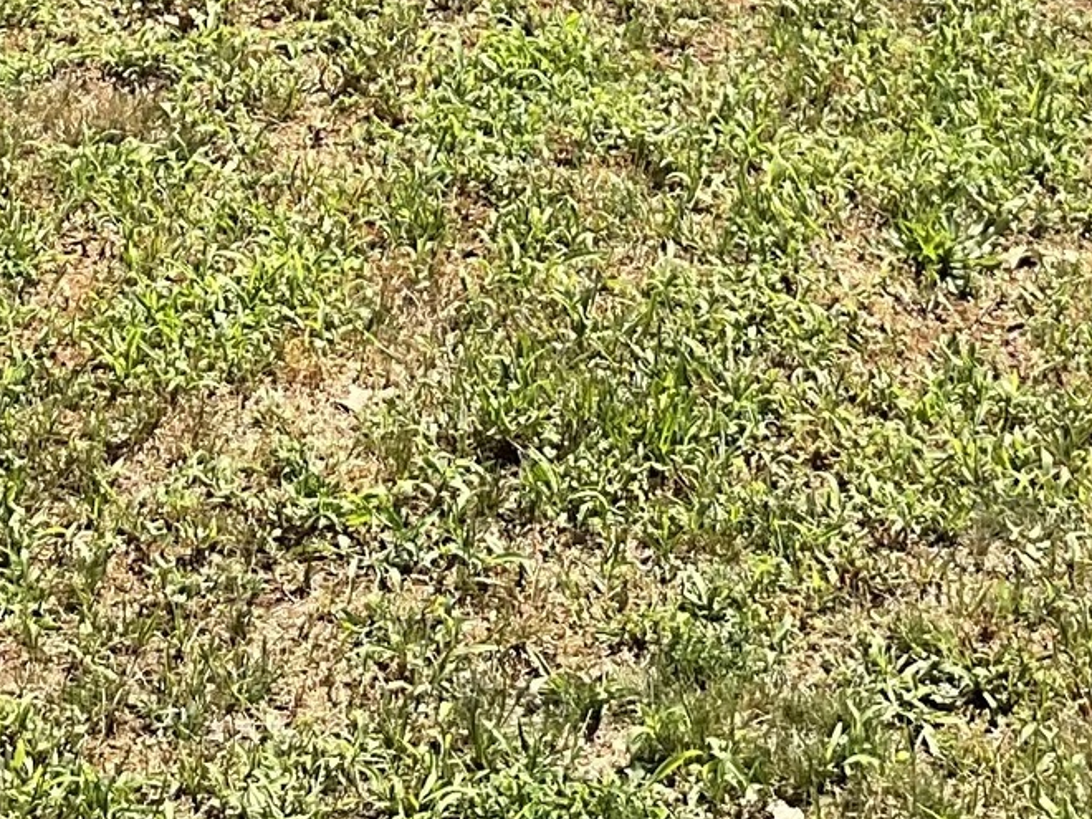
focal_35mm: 135
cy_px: -789
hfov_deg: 14.6
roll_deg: +3.6
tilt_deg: -3.9
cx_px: 520
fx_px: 4259
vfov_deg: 10.2
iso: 16
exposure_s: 1/883
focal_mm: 3
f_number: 1.8
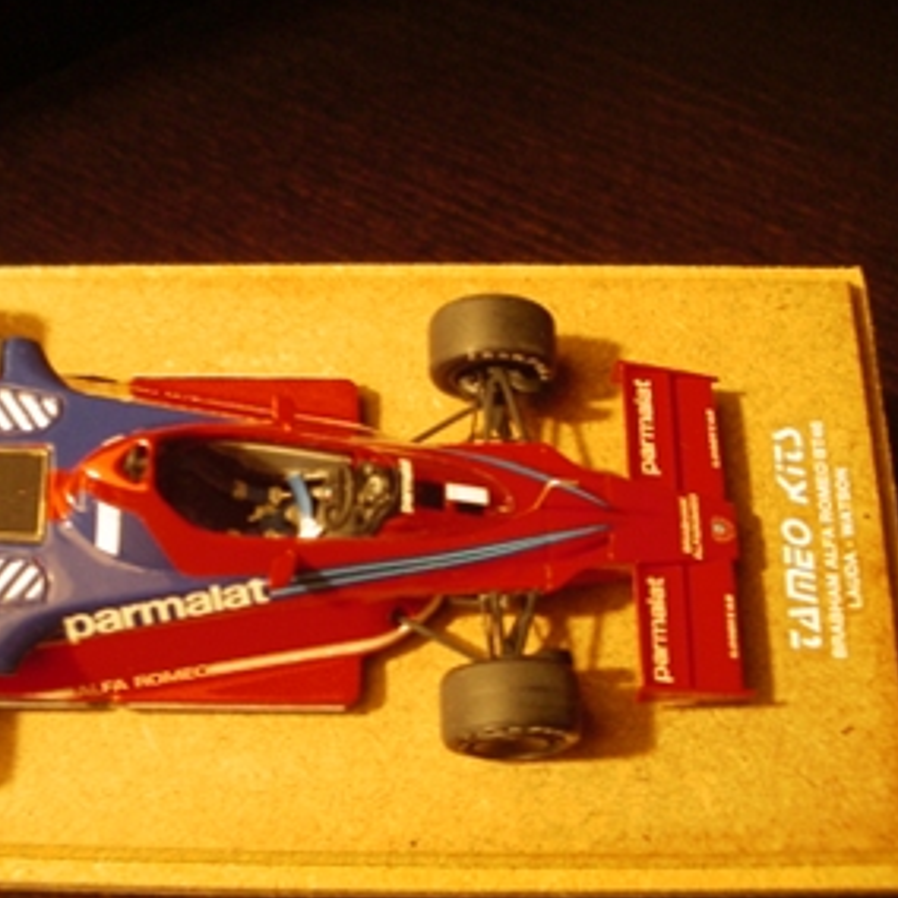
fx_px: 1526
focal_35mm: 52
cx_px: 251
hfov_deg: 32.3
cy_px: 470
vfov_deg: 32.8
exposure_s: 1/4
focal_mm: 5.8
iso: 320
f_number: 2.6
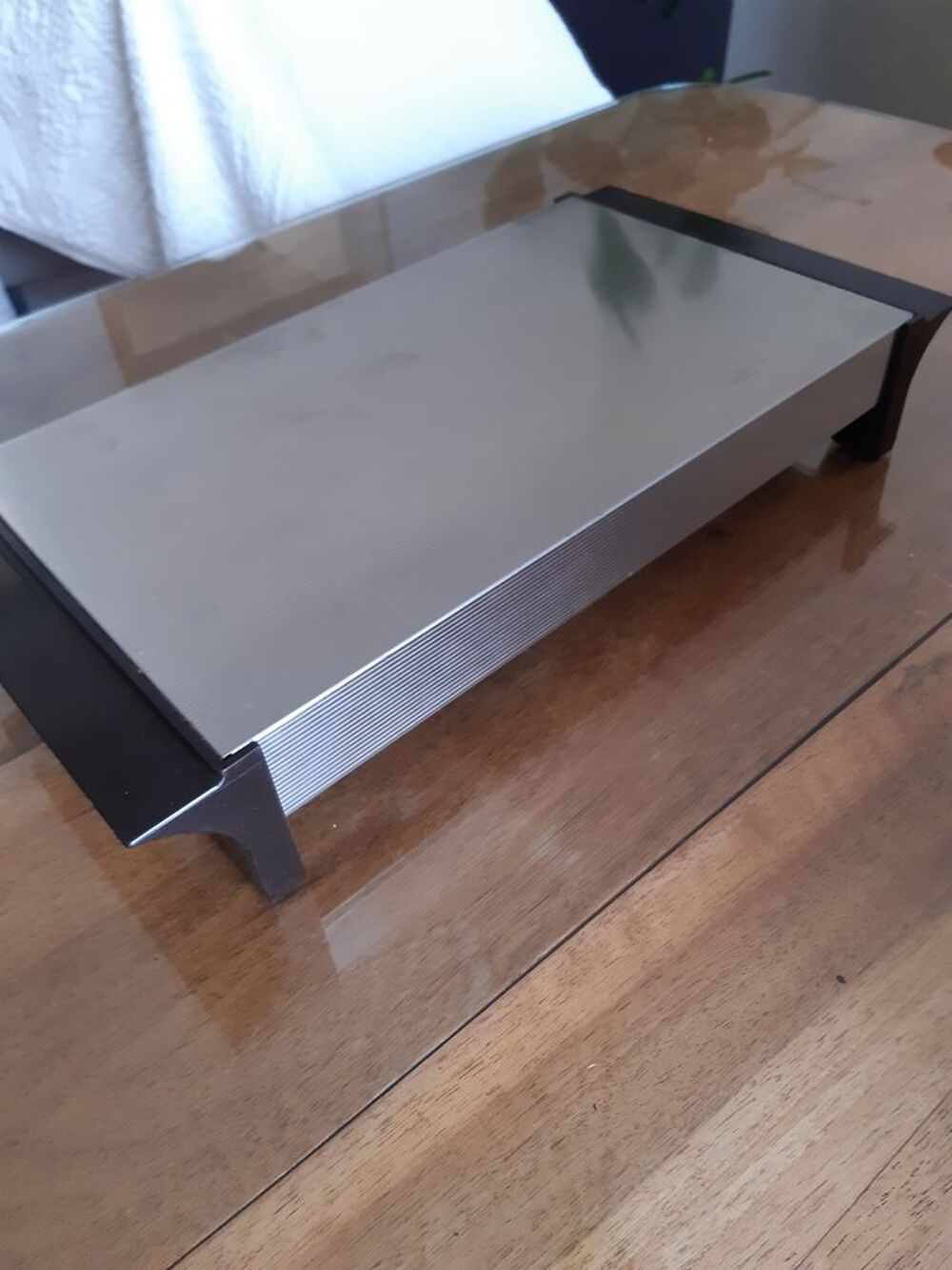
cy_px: 635
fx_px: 953
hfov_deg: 53.1
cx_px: 476
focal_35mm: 26
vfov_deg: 67.3
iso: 320
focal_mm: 3.92
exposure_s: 1/50
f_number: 1.7
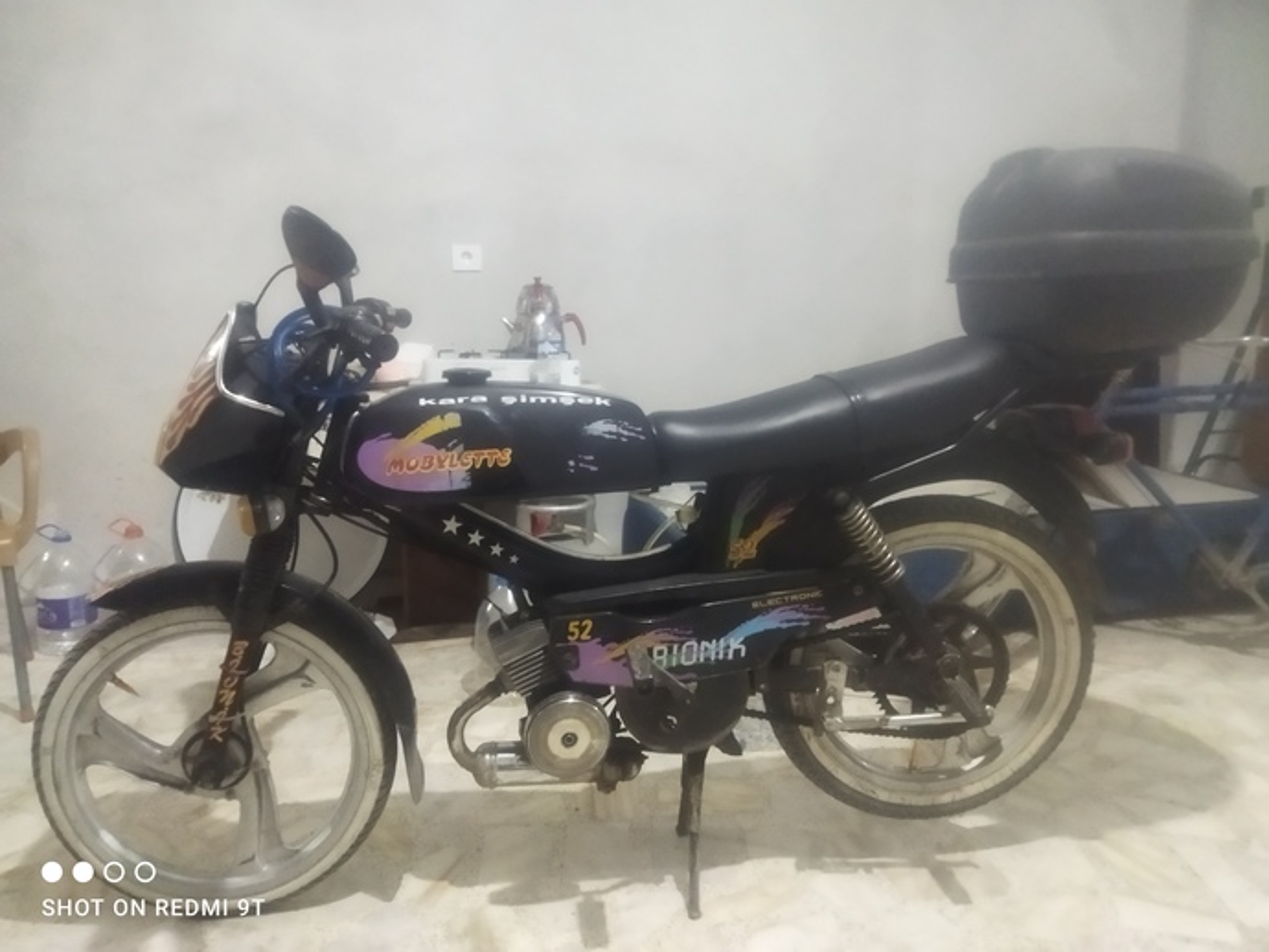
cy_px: 476
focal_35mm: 27
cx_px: 634
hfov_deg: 65.3
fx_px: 990
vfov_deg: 51.4
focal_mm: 4.71
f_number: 1.79
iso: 2176
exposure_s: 1/14
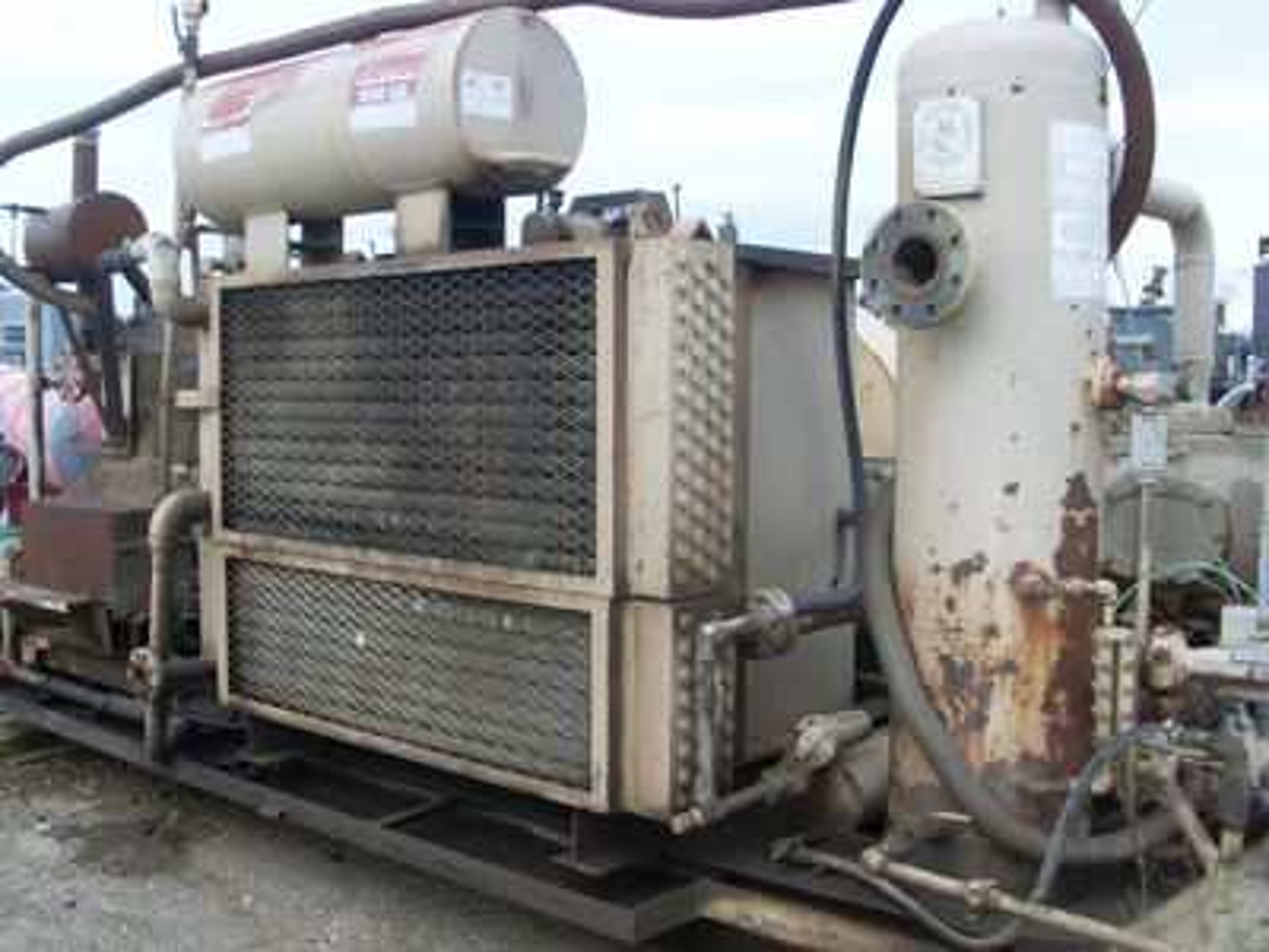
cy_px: 476
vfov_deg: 37.7
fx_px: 1393
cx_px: 634
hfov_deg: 49.0
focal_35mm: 38
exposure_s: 1/60
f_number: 7.7
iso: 80
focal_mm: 6.3
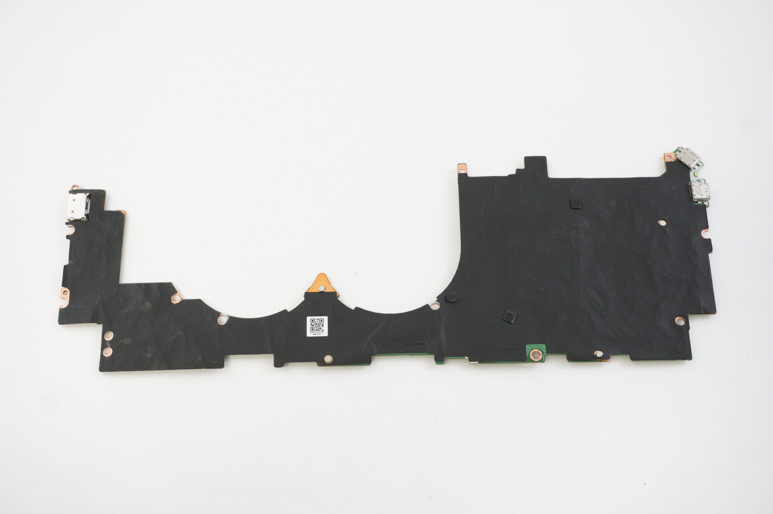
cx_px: 386
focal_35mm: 42
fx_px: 901
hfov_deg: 46.4
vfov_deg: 31.8
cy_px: 257
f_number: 5.6
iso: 3200
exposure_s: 1/160
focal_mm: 28
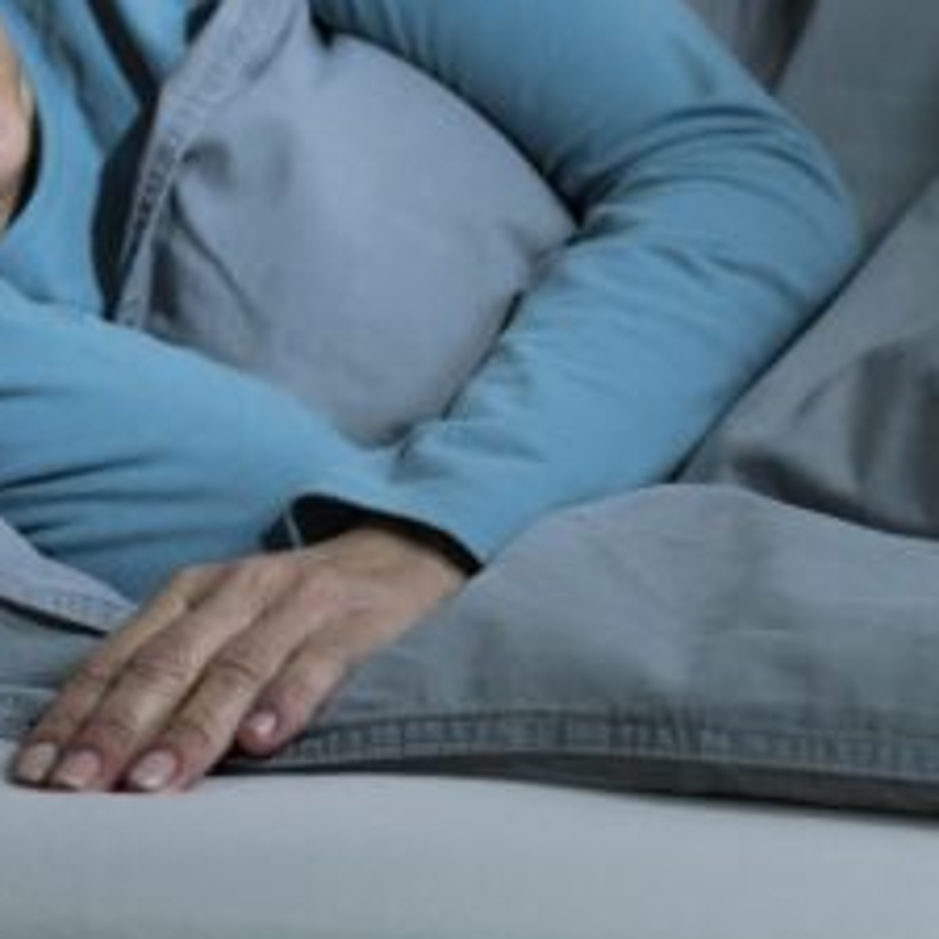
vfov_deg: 12.6
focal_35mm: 139
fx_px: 4266
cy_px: 419
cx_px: 238
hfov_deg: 12.5
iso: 64
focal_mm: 36
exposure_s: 1/160
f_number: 2.8
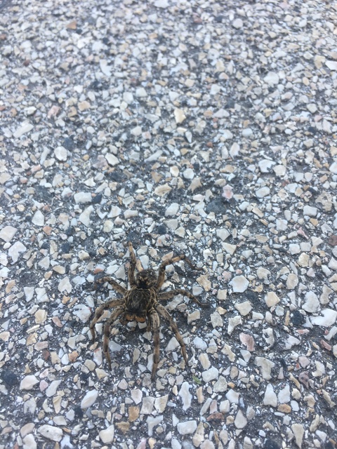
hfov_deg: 48.2
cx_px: 168
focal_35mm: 29
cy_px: 224
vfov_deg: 61.7
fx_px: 376
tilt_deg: -59.5
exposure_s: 1/50
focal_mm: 4.15
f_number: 2.2
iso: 25
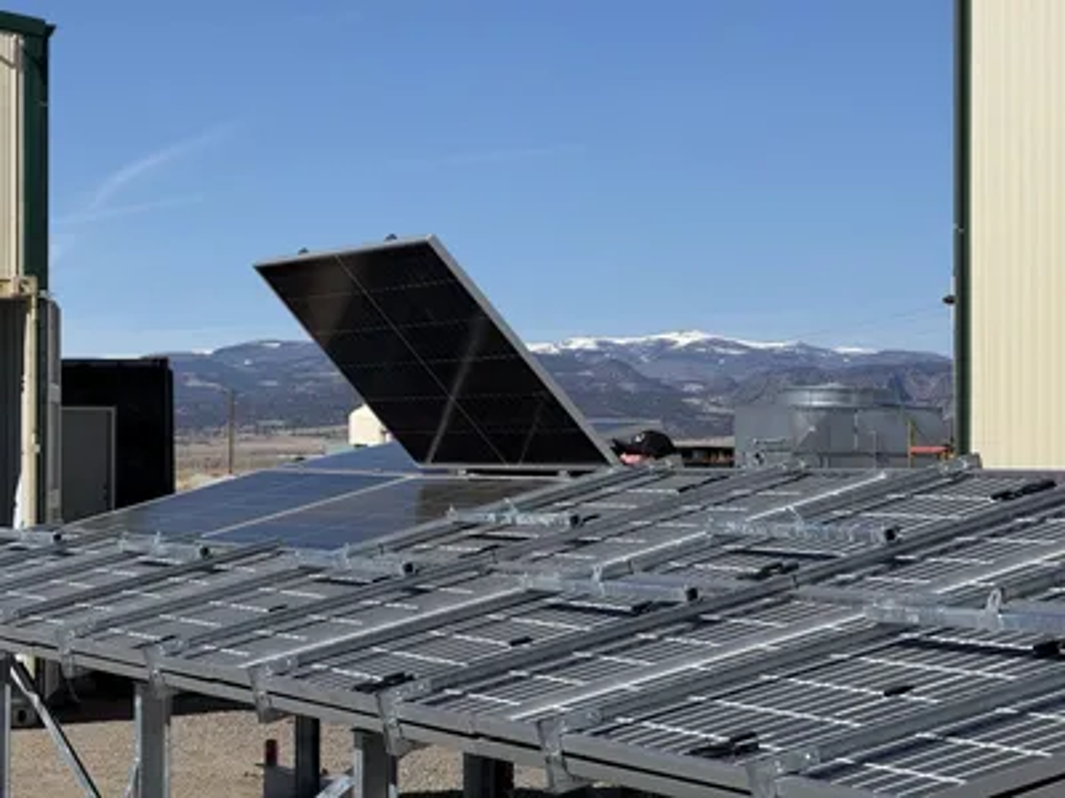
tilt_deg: +0.0
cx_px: 532
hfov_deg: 16.4
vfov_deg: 12.3
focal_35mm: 120
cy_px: 399
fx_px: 3692
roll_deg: -0.5
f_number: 2.8
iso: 50
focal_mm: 15.66
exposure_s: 1/2817
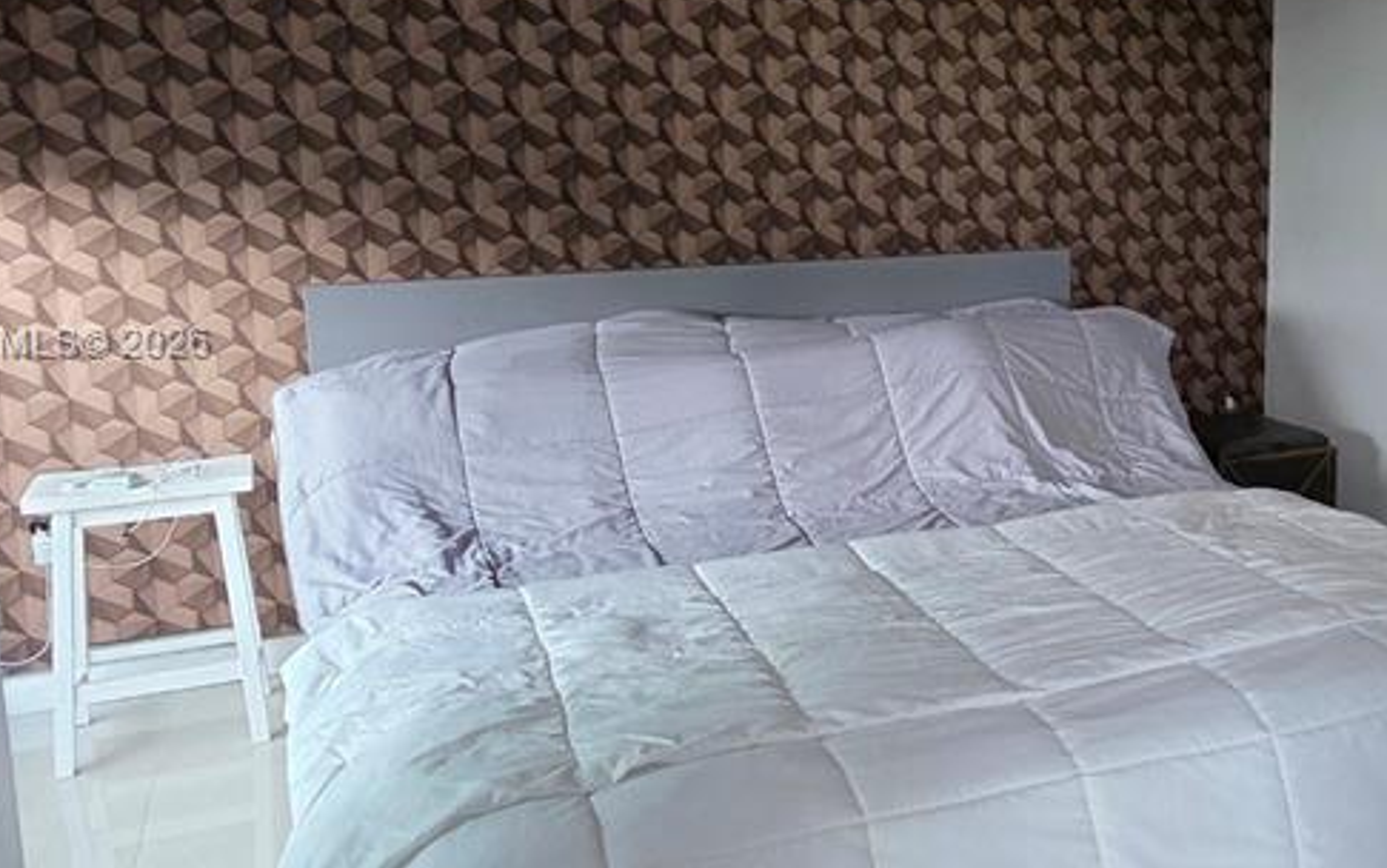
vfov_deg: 37.1
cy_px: 345
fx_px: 1286
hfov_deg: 55.1
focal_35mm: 34
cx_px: 965
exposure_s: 1/120
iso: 250
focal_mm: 2.2
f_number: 1.9
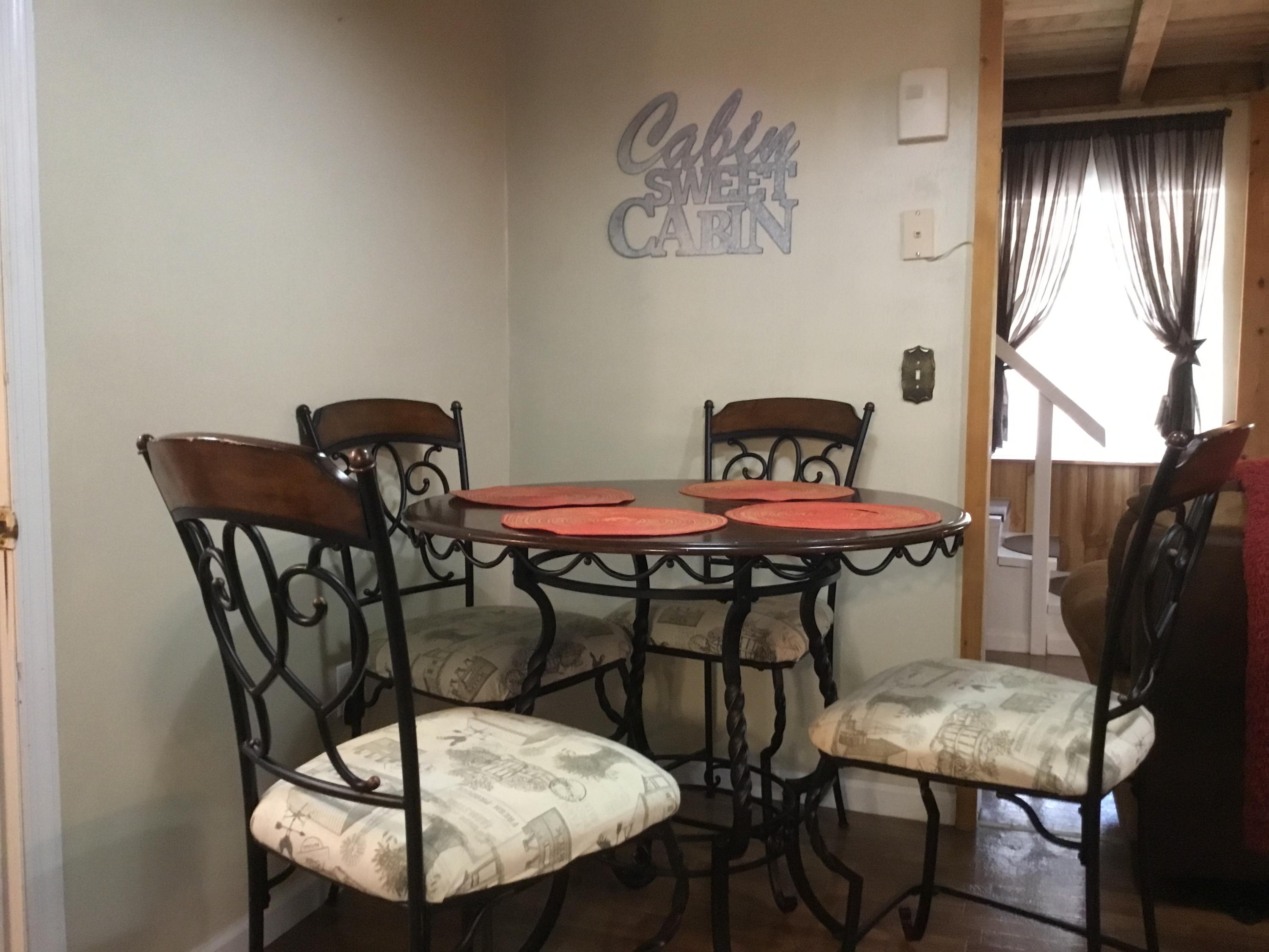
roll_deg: +0.0
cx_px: 634
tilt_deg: -7.0
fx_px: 1136
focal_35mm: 31
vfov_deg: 45.4
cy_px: 476
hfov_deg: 58.4
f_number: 2.4
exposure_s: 1/15
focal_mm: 3.3
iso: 250
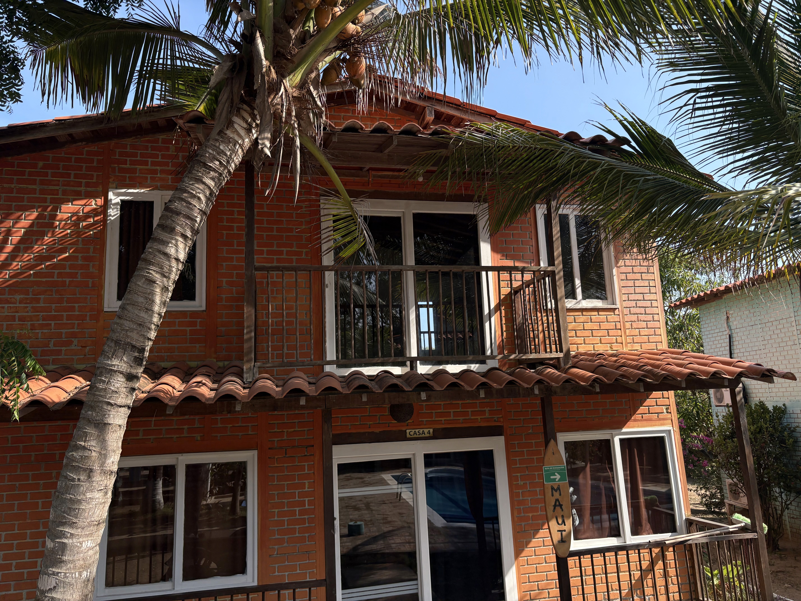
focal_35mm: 26
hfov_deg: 67.3
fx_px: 602
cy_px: 300
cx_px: 400
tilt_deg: +10.3
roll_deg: +2.5
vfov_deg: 53.1
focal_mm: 5.96
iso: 50
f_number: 1.6
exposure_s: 1/3125
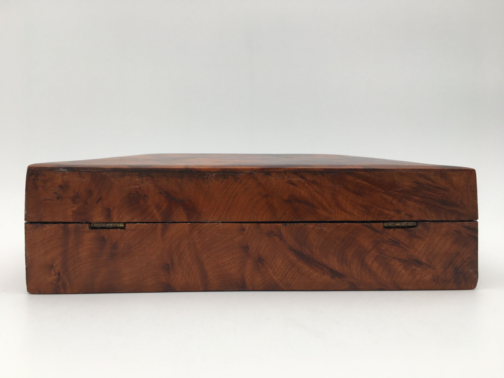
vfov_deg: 48.2
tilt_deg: -2.3
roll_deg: +0.0
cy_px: 189
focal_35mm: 29
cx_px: 252
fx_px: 422
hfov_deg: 61.7
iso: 32
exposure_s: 1/100
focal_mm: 4.15
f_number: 2.2
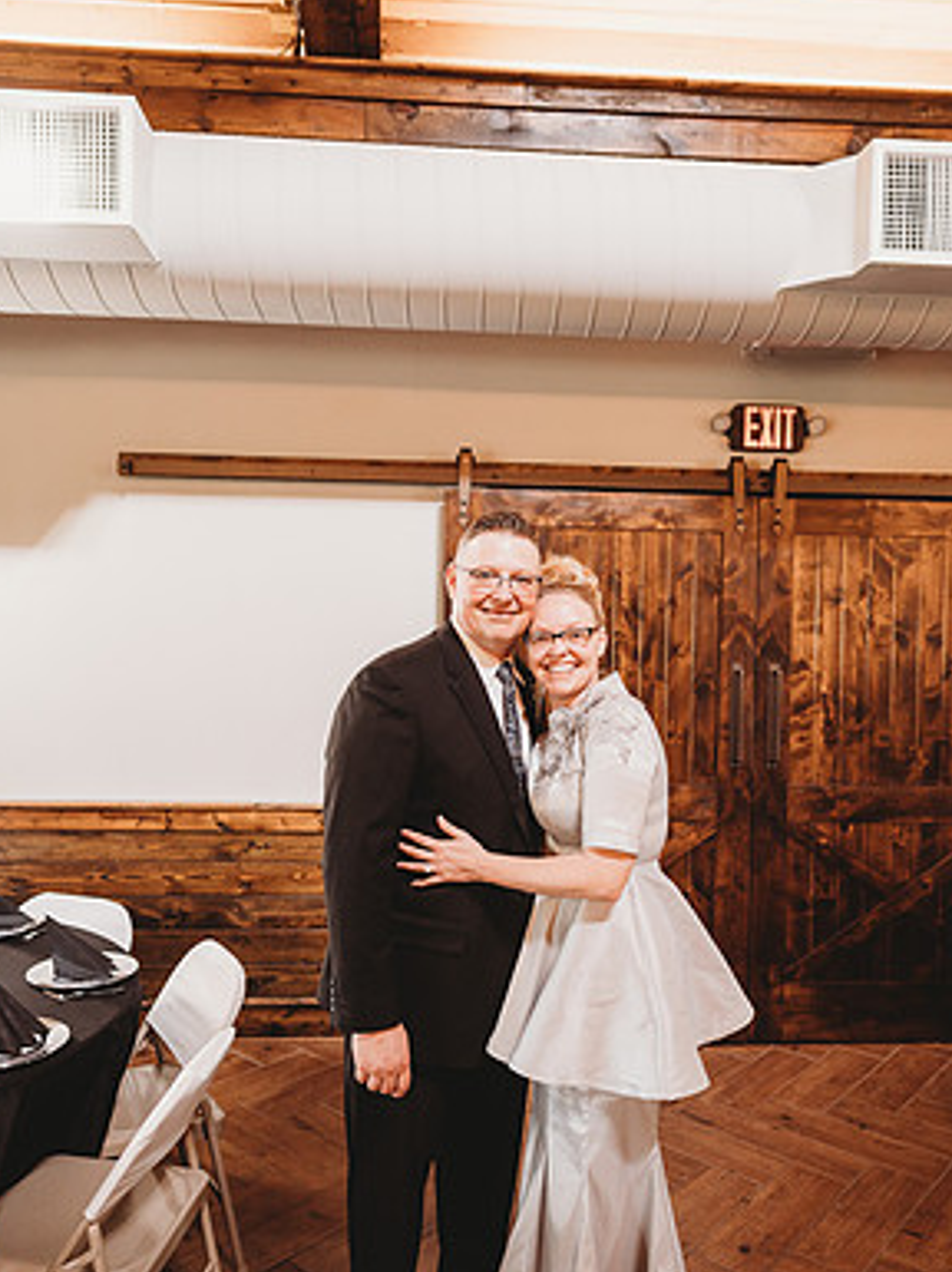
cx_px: 476
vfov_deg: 65.4
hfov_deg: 51.3
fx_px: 992
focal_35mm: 27
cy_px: 644
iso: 800
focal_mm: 24
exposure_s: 1/125
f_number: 2.5
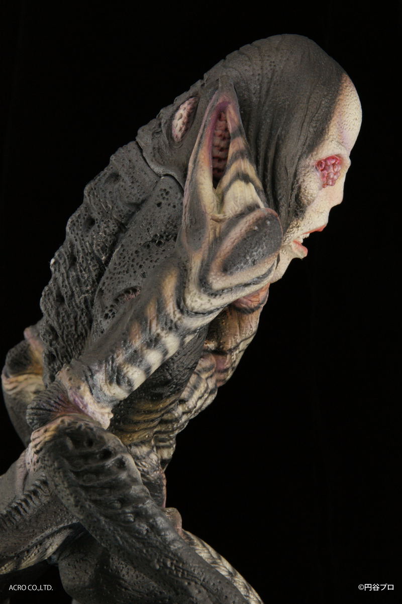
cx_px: 201
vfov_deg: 11.4
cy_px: 302
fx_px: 3018
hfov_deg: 7.6
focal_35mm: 180
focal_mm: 120
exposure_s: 1/4
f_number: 18
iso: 400
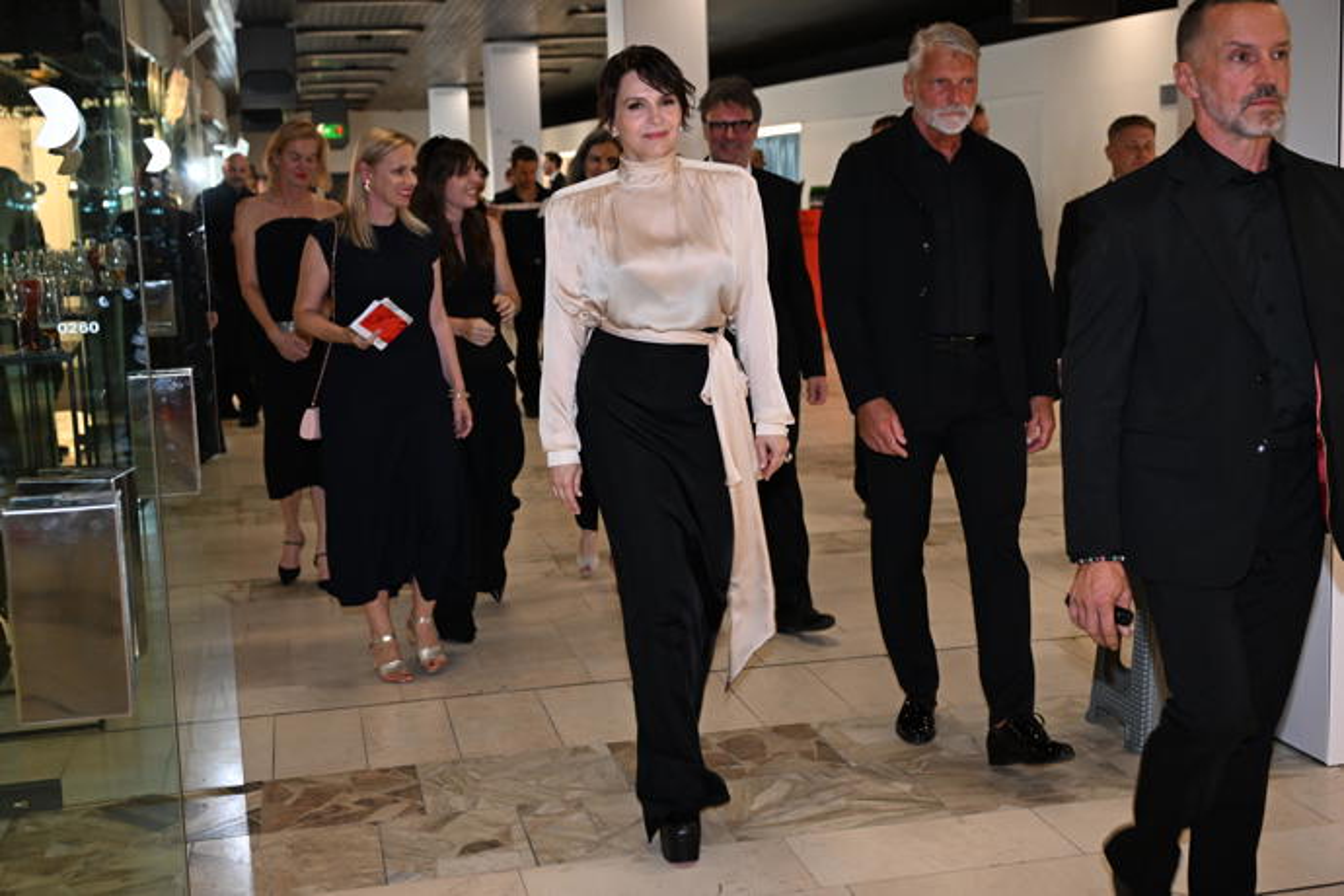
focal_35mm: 46
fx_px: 1717
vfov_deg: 29.2
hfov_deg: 42.7
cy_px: 448
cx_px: 672
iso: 2500
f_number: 4.5
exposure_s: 1/160
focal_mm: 46
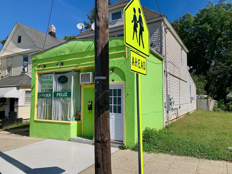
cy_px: 87
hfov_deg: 67.3
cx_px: 116
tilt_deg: +4.7
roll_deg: +0.3
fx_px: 174
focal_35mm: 26
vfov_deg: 53.1
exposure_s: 1/6897
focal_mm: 4.25
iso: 25
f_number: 1.8
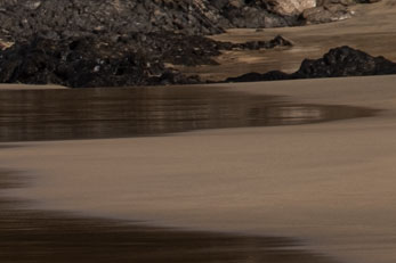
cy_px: 303
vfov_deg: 2.0
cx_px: -676
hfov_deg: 2.9
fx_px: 7608
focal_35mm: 692
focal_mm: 80
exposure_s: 1/500
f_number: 8
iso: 80
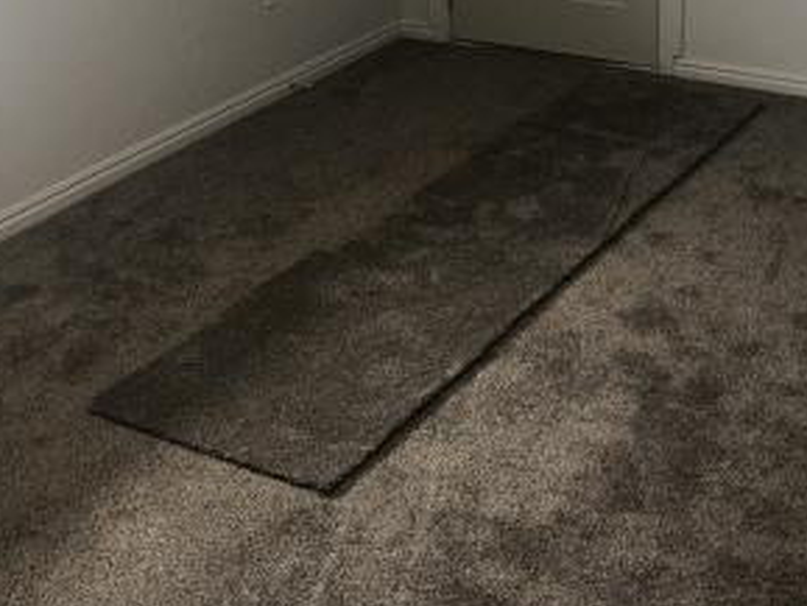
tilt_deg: -12.3
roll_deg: +0.5
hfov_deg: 31.2
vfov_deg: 22.6
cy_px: -28
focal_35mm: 62
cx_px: 427
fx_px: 1446
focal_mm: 4
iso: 25
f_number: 1.8
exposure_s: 1/30
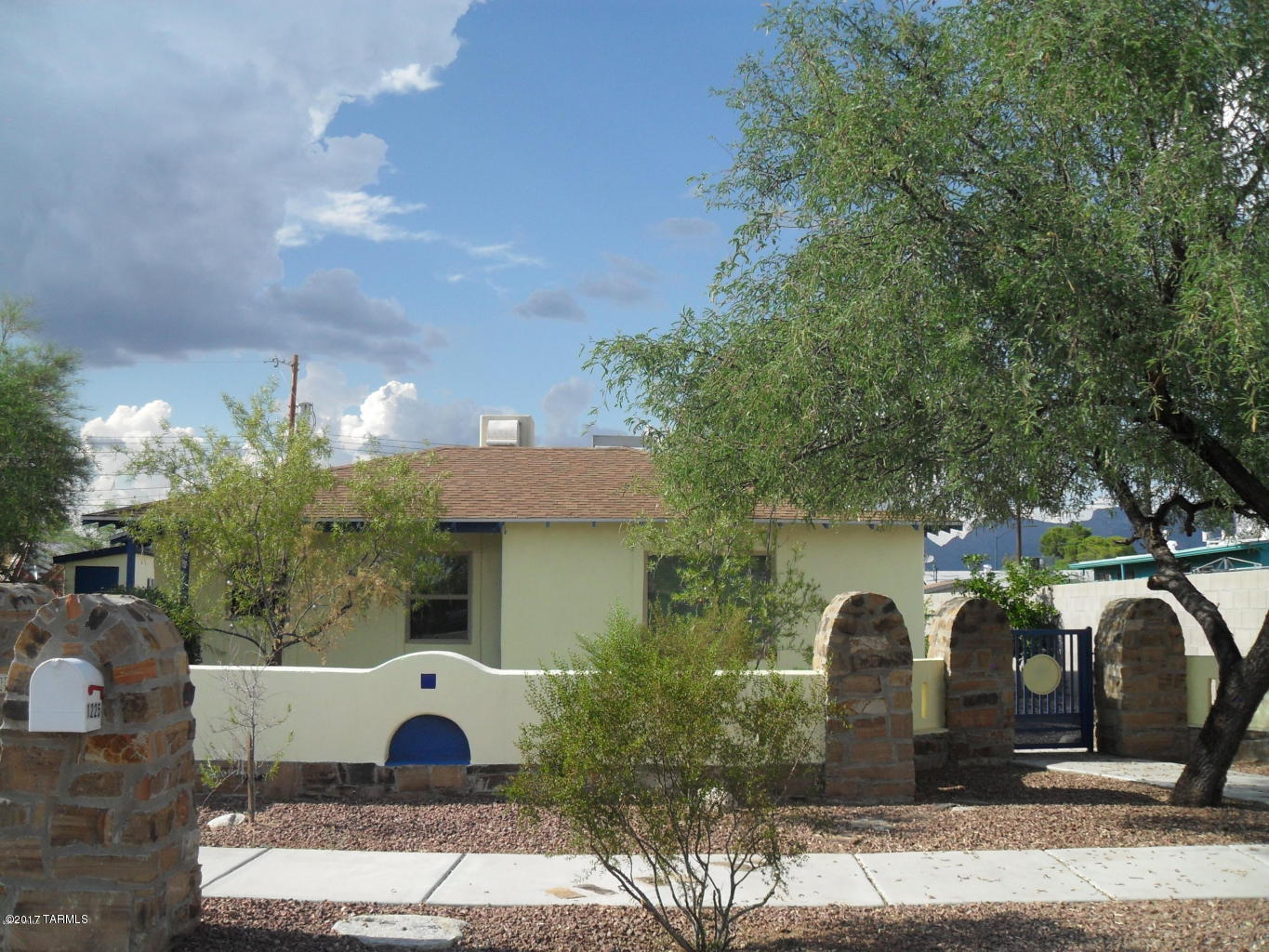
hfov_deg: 52.6
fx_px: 1283
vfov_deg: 40.7
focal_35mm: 35
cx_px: 634
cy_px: 476
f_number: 8.9
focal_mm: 6.2
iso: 100
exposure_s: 1/90
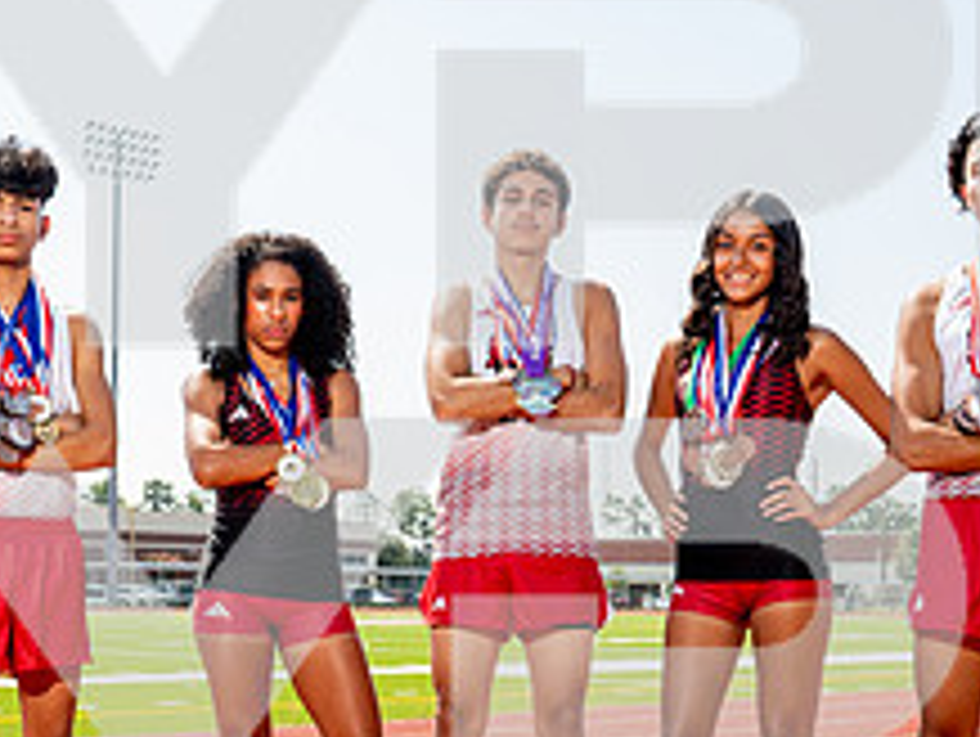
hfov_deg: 31.0
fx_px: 1757
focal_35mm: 62
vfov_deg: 23.1
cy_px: 658
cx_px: 364
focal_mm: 24
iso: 100
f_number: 5.6
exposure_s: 1/250
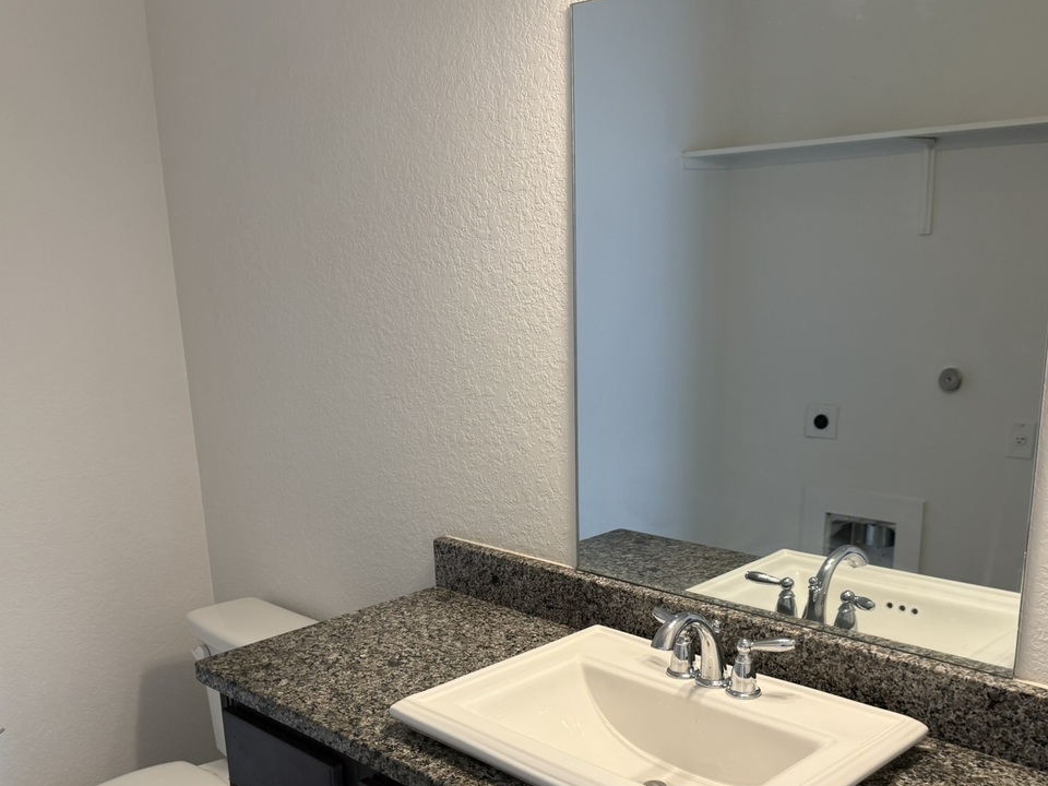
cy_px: 544
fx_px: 1090
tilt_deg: -16.4
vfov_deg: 39.0
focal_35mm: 36
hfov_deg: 51.3
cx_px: 507
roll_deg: +2.2
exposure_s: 1/120
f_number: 1.78
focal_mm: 6.76
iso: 160
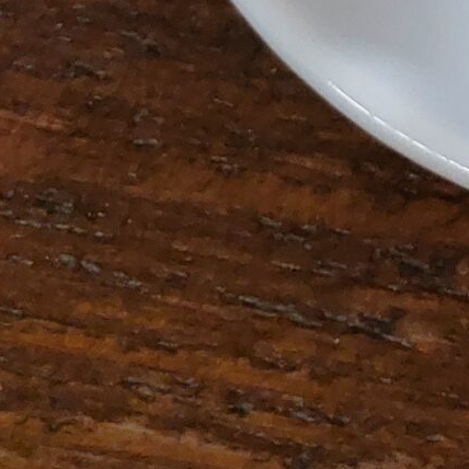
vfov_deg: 10.2
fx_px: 1947
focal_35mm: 127
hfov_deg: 11.8
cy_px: -914
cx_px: 1041
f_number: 1.8
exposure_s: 1/50
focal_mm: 5.23
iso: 400
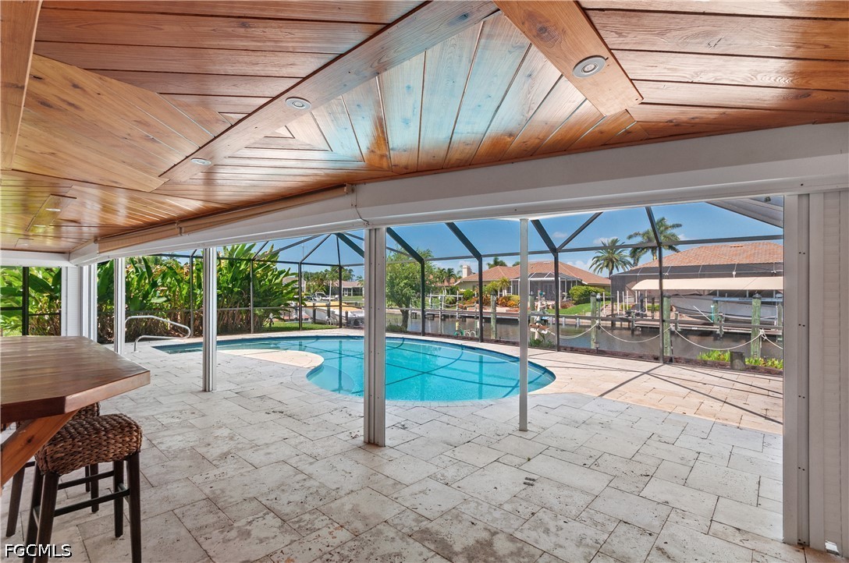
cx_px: 424
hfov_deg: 100.5
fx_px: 353
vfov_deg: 77.1
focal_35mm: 15
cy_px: 282
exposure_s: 1/40
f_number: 8
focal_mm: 10
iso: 200
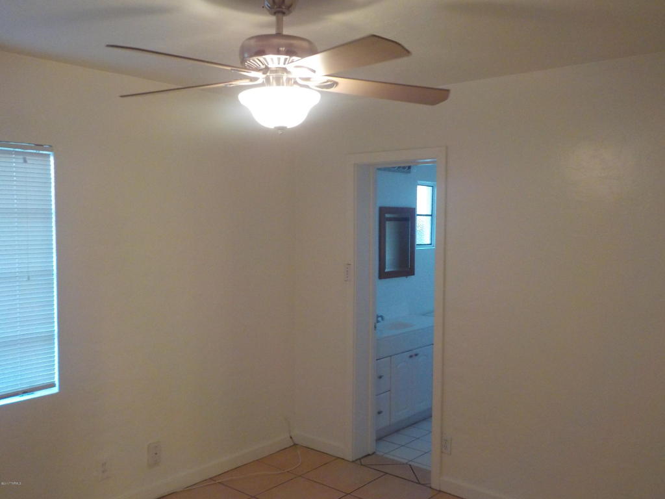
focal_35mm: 30
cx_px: 332
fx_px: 576
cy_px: 250
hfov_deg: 60.0
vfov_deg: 46.8
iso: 400
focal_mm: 4.1
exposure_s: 1/30
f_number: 3.3
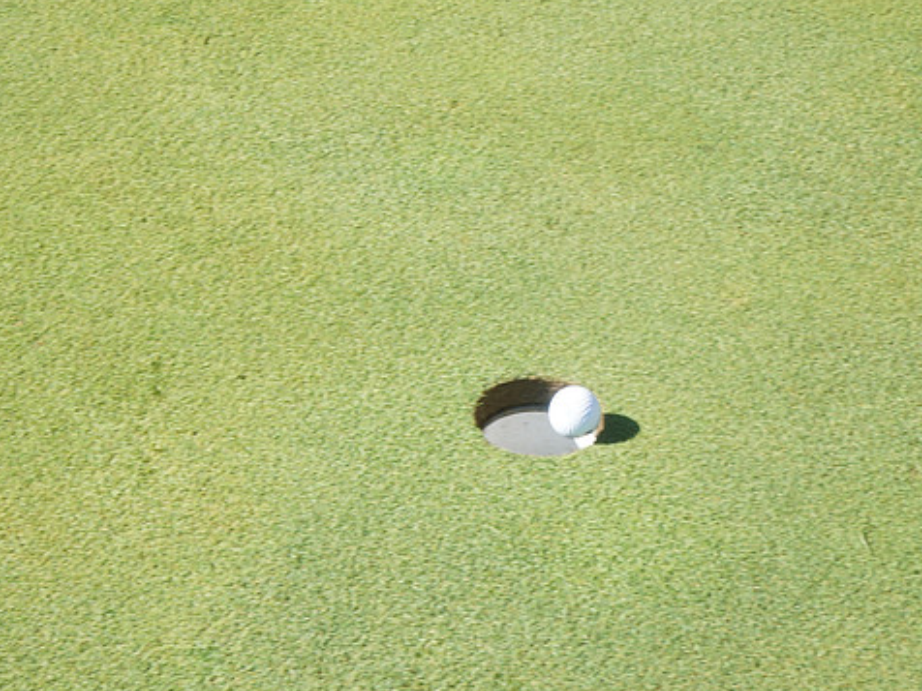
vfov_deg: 18.0
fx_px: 2184
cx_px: 415
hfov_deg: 23.8
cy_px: 347
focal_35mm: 82
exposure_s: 1/200
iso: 800
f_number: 18
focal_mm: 70
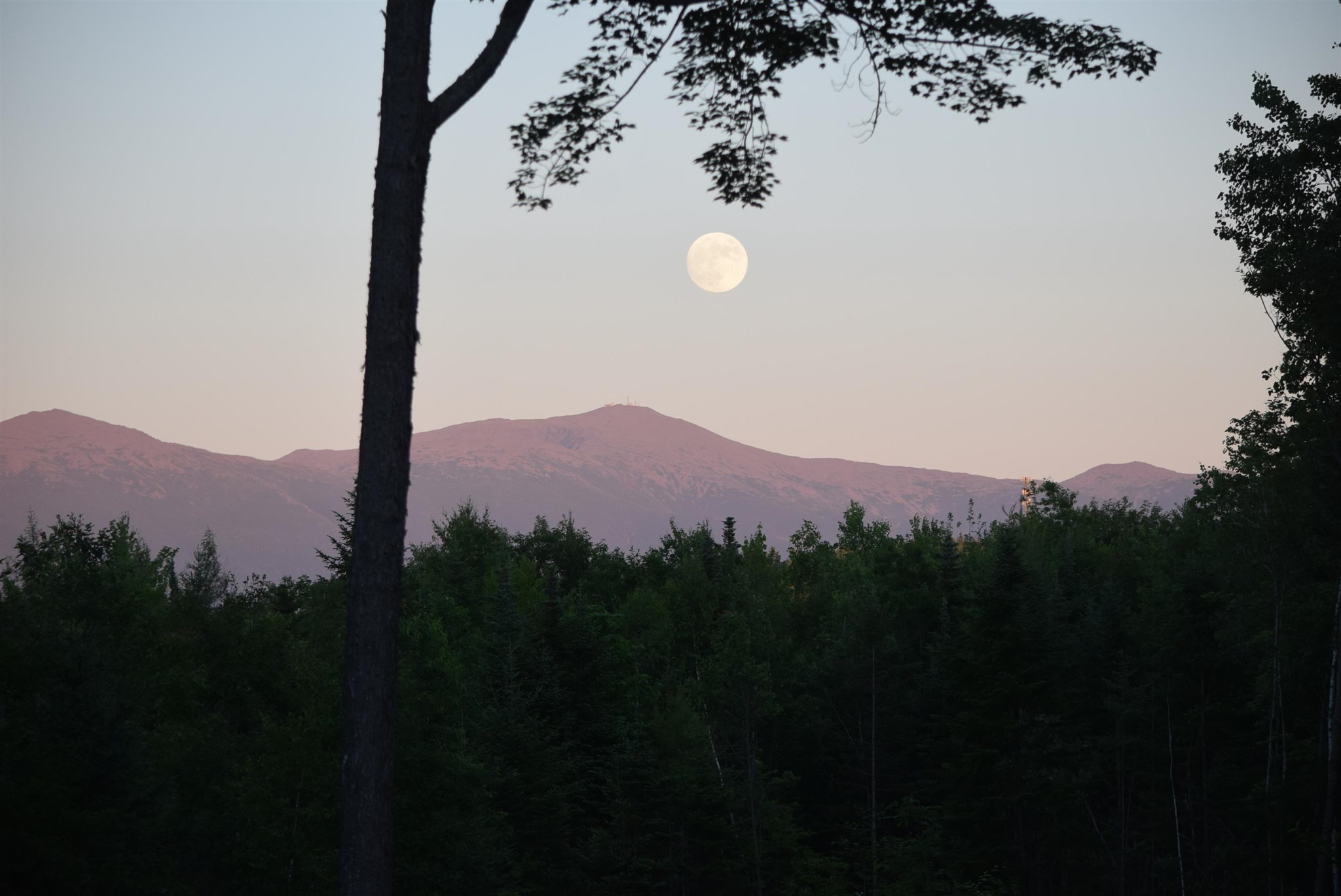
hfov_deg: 12.4
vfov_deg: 8.3
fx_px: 6149
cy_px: 448
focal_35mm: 165
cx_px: 670
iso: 400
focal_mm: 110
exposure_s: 1/250
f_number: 4.8
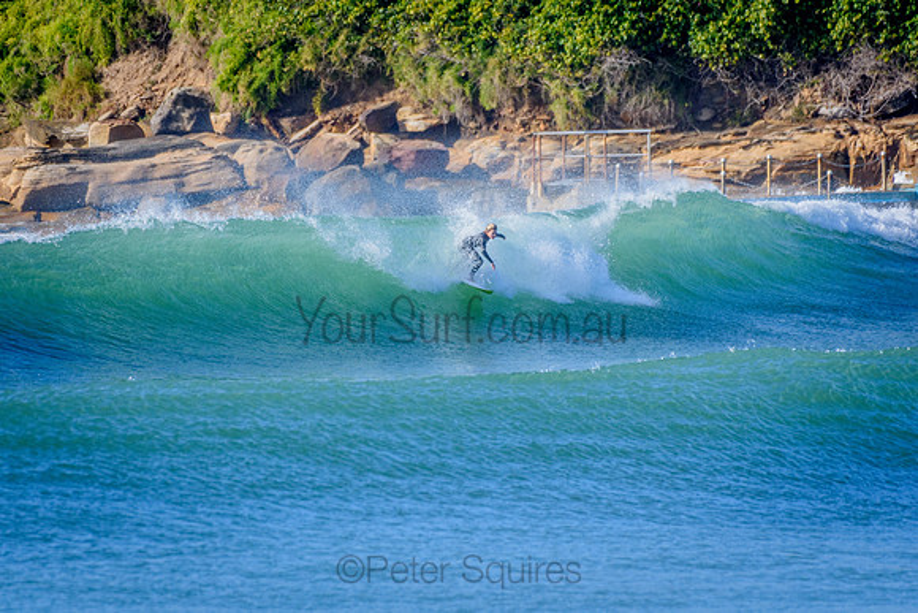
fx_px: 21140
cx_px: 411
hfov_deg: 2.5
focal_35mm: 829
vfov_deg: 1.7
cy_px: 274
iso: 500
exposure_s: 1/2000
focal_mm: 500
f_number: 5.6
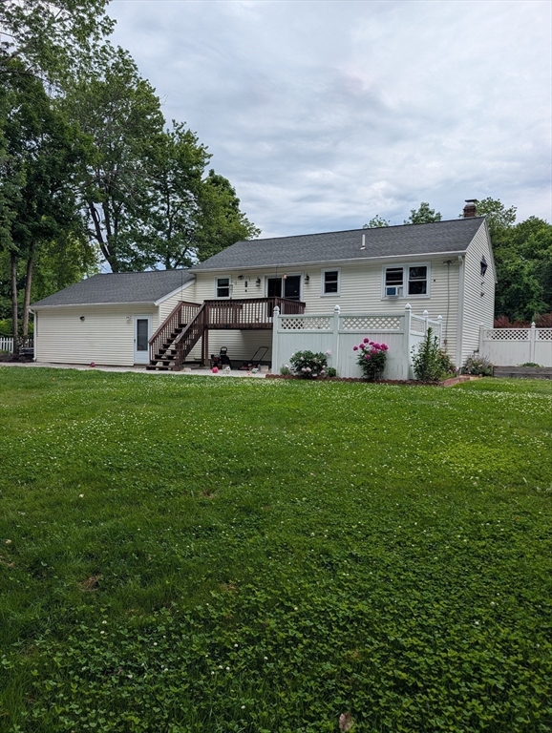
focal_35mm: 24
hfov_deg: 56.9
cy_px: 366
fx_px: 509
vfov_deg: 71.5
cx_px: 276
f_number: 1.68
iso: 16
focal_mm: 6.9
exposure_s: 1/1066
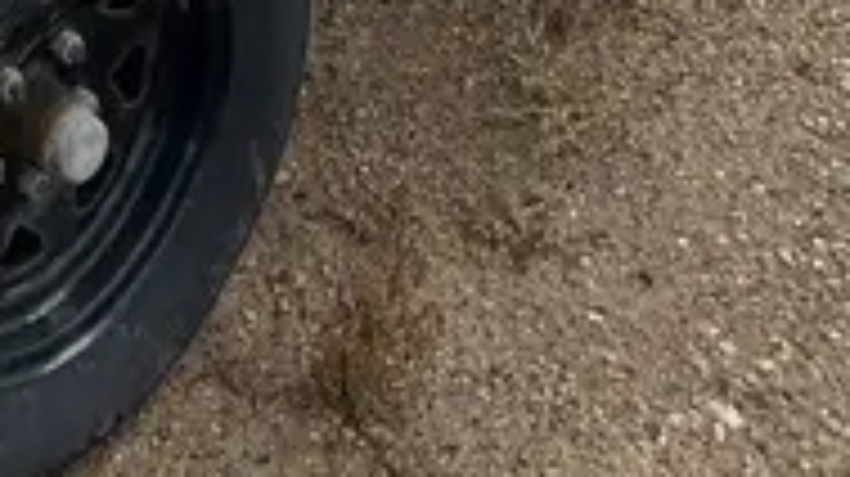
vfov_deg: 8.5
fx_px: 2477
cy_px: -1109
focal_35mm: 110
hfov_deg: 18.7
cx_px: -90
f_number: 1.6
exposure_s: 1/1028
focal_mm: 5.1
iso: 50
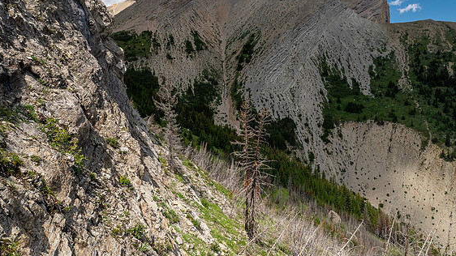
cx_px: 226
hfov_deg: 69.9
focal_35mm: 27
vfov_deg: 42.6
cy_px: 96
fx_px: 326
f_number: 8
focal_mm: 12
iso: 200
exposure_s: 1/125
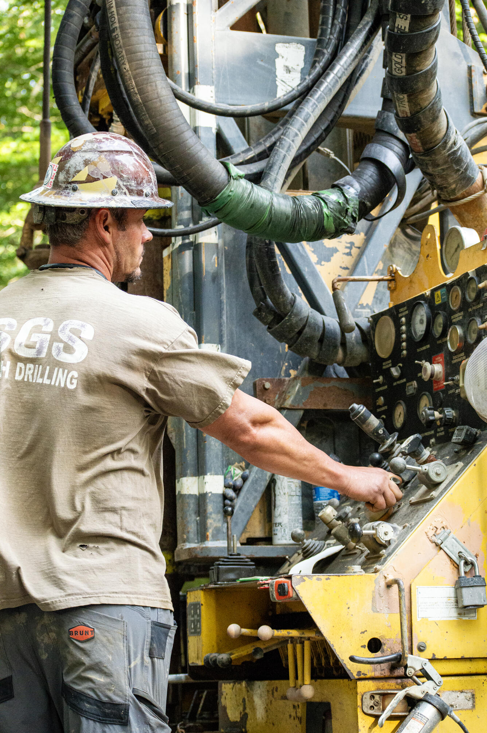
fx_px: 1677
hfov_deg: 16.5
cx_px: 244
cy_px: 366
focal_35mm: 82
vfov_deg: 24.6
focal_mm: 55
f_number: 4
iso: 2500
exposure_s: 1/500
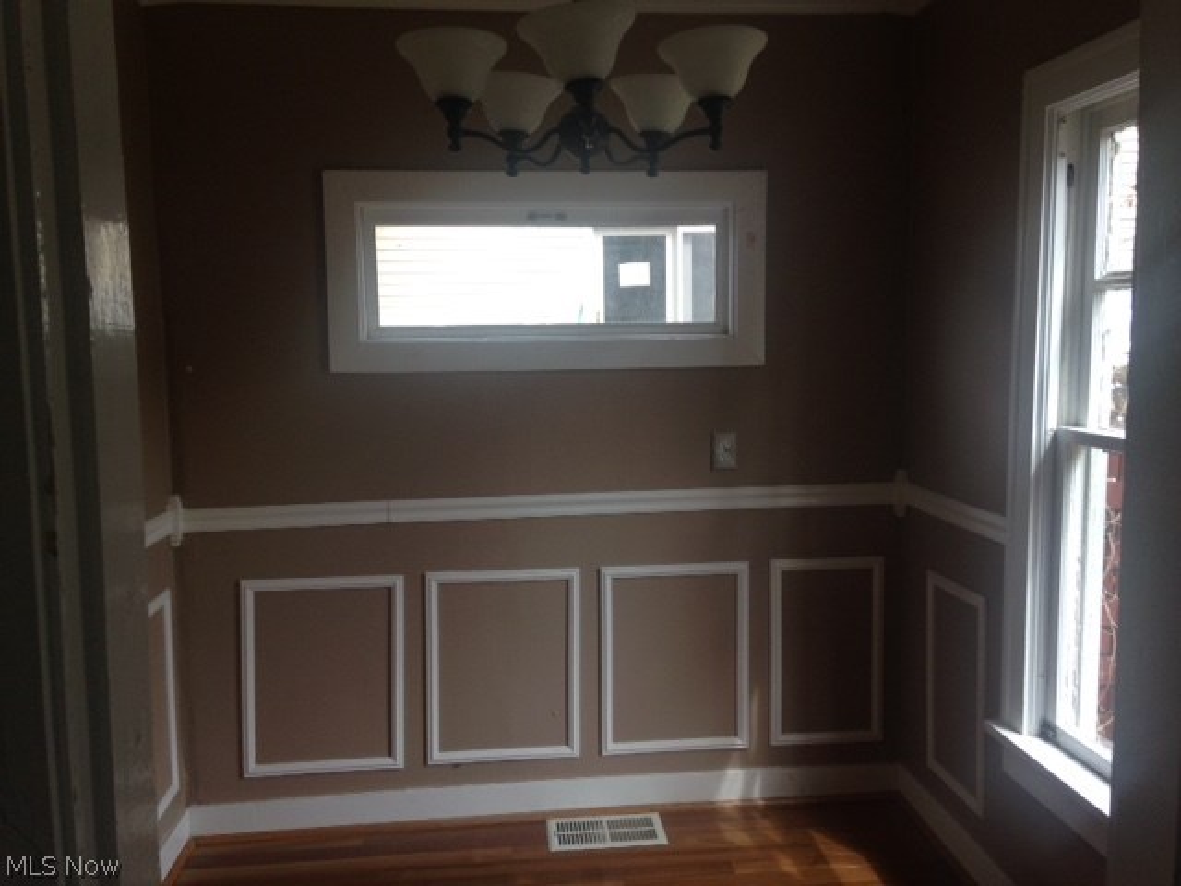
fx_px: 1126
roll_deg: -1.6
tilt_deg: -5.9
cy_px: 443
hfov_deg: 55.4
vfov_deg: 42.9
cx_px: 590
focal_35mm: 33
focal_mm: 4.12
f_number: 2.4
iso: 64
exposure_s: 1/120
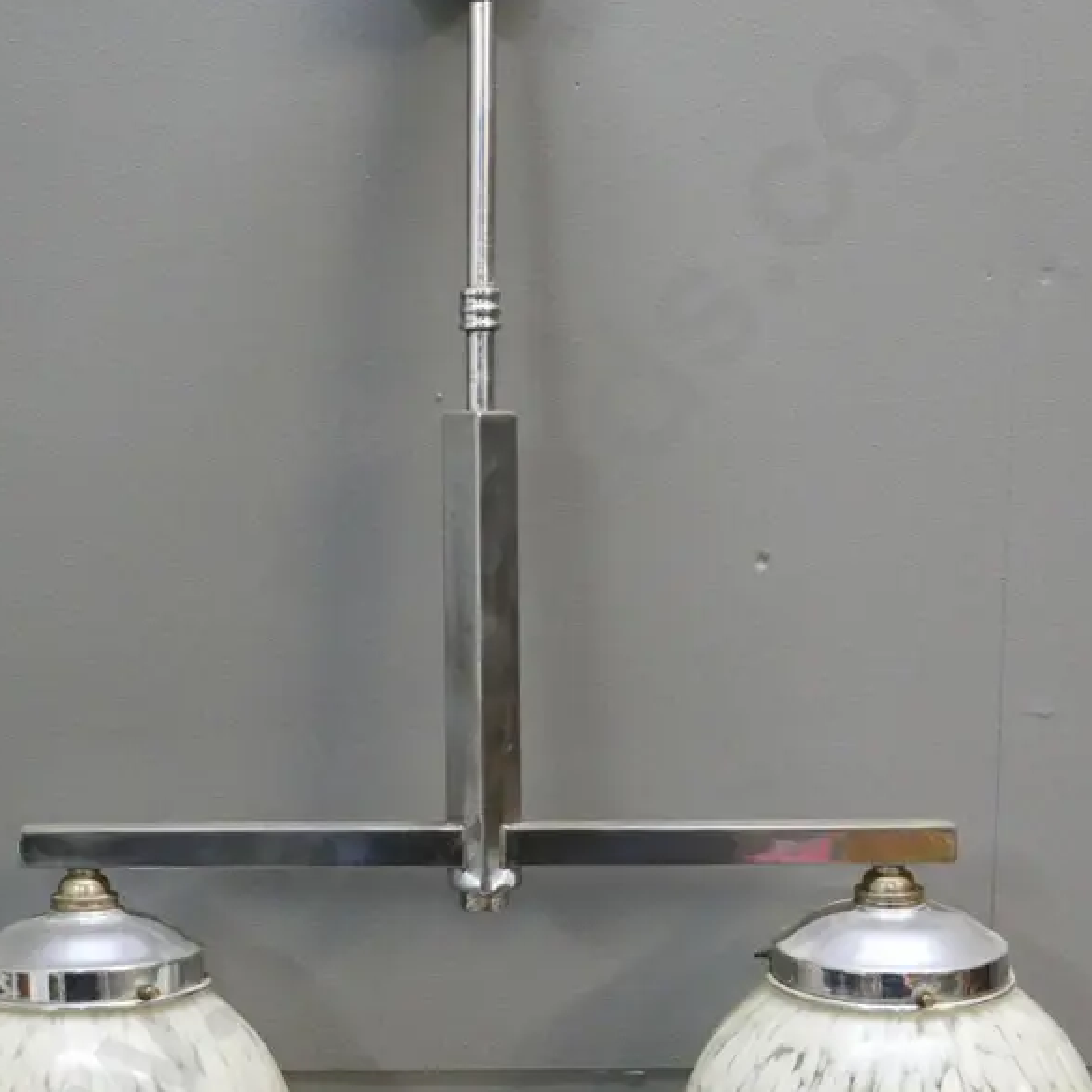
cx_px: 477
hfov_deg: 27.7
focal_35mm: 62
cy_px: 621
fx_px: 2213
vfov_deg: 27.7
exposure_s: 1/200
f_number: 5.6
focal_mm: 20
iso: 3200
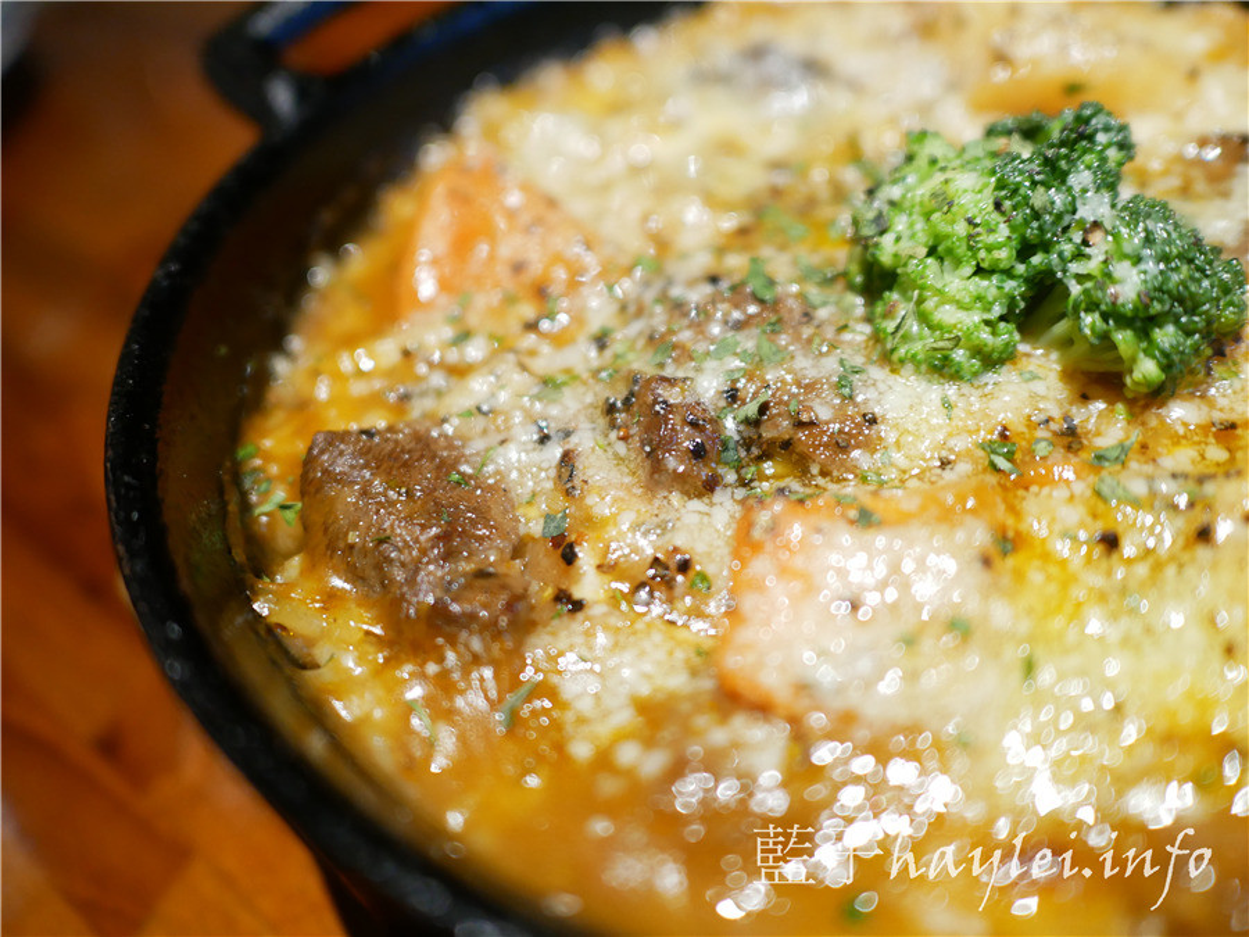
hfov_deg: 60.0
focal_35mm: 30
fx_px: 1082
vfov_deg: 46.8
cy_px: 468
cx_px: 624
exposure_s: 1/60
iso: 800
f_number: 1.7
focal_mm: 15
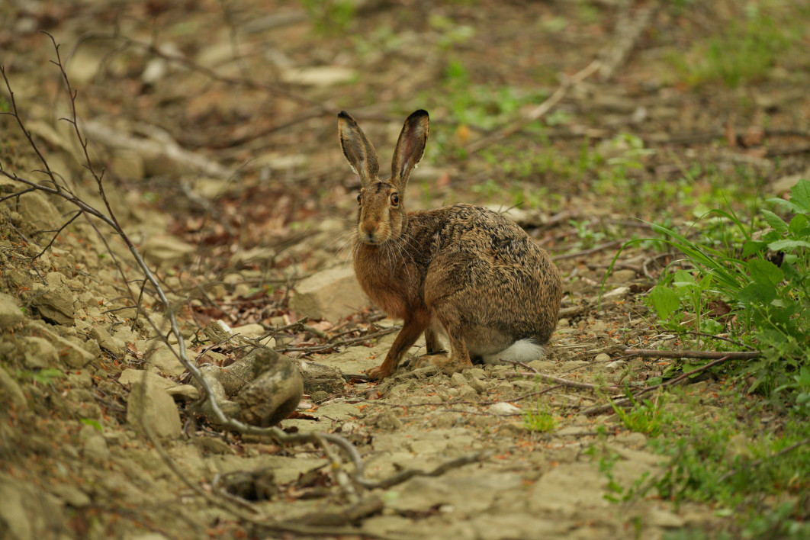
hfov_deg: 4.1
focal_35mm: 500
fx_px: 11249
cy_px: 270
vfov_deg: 2.7
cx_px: 405
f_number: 5.6
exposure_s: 1/100
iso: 1600
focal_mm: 500
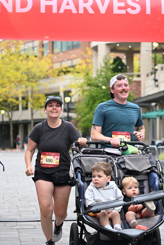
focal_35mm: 97
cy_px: 118
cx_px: 109
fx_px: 662
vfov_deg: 21.0
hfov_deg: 14.1
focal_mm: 70
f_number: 2.8
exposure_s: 1/2000
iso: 640
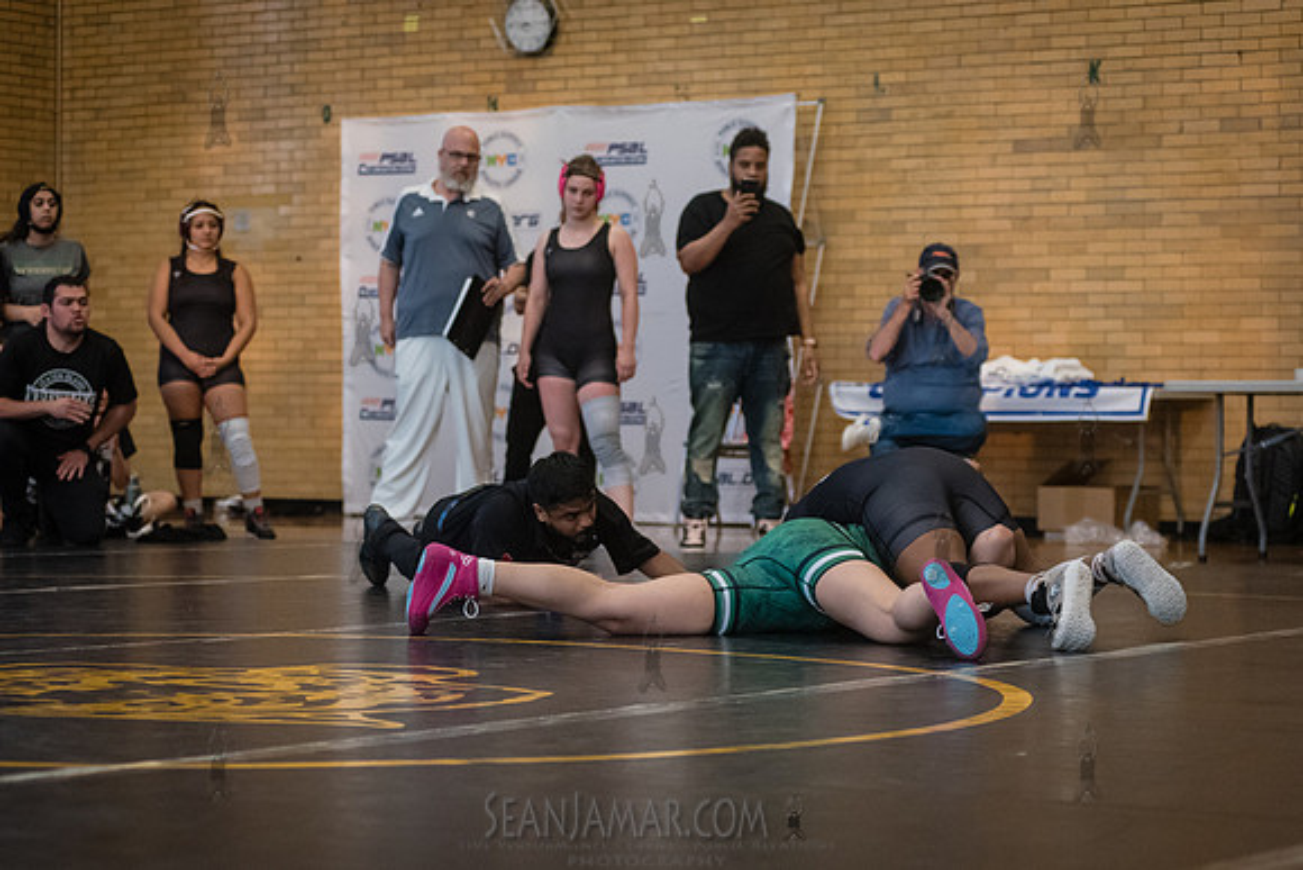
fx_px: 3237
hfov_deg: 22.8
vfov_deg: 15.3
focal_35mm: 89
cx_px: 588
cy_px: 486
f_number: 3.5
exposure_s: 1/400
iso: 5000
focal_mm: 80
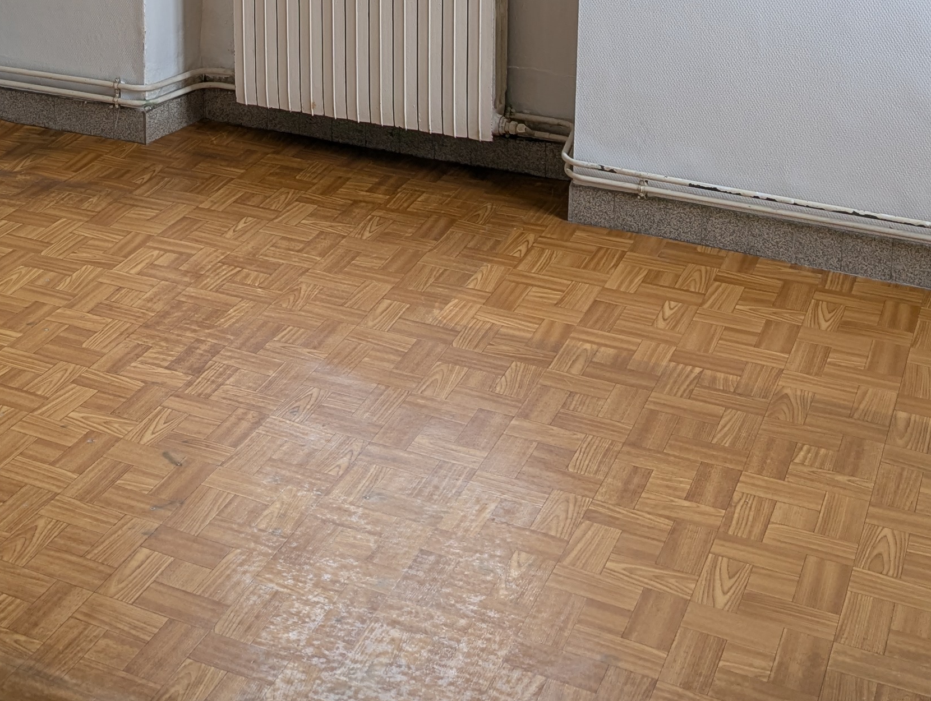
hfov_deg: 31.9
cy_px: -68
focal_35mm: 59
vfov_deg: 23.4
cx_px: 204
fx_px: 1589
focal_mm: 6.81
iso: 39
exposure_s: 1/67.9
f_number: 1.85
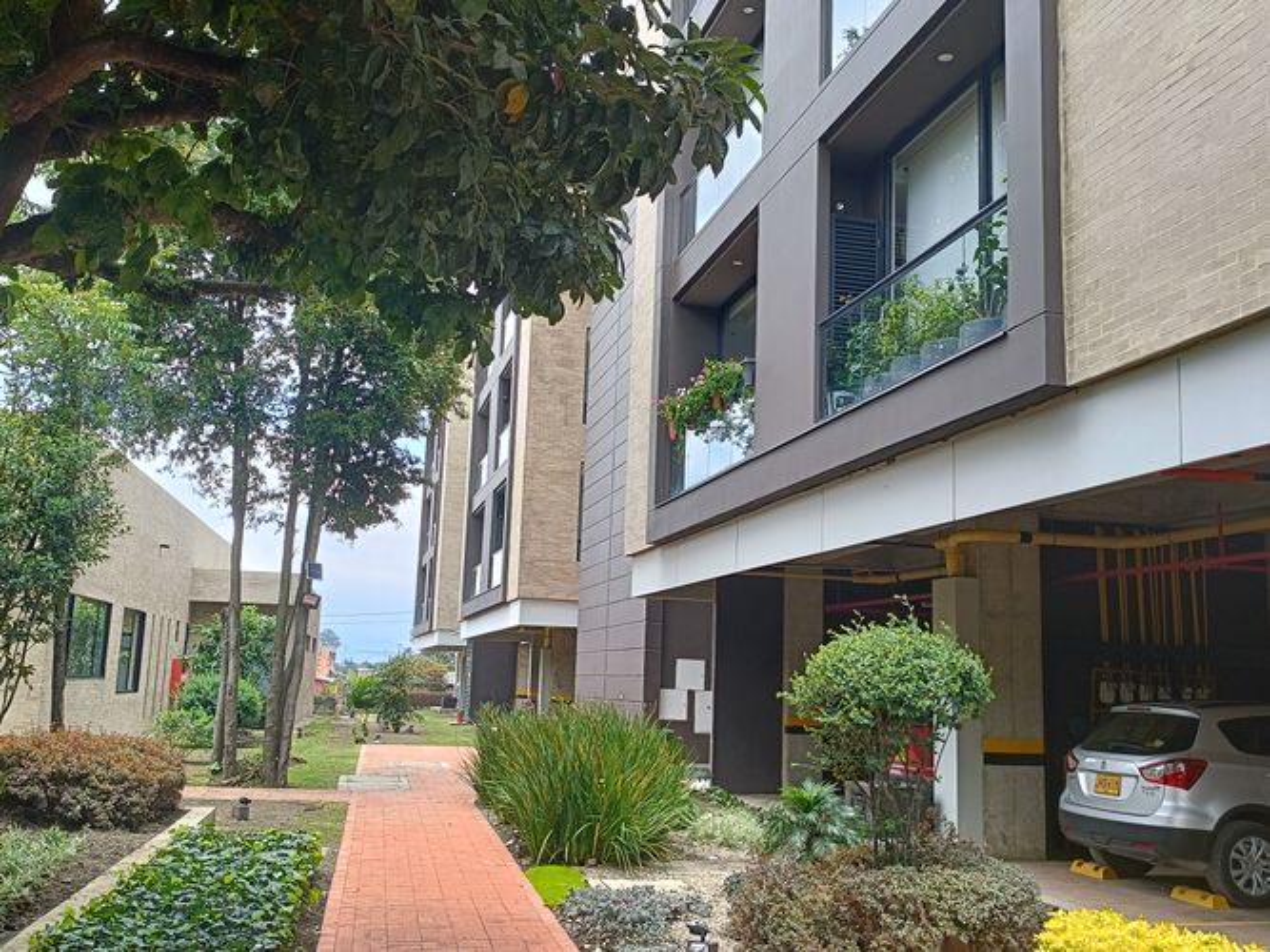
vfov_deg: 42.9
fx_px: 1210
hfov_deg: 55.4
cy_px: 476
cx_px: 635
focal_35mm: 33
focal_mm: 4.7
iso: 100
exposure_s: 1/130
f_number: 1.7
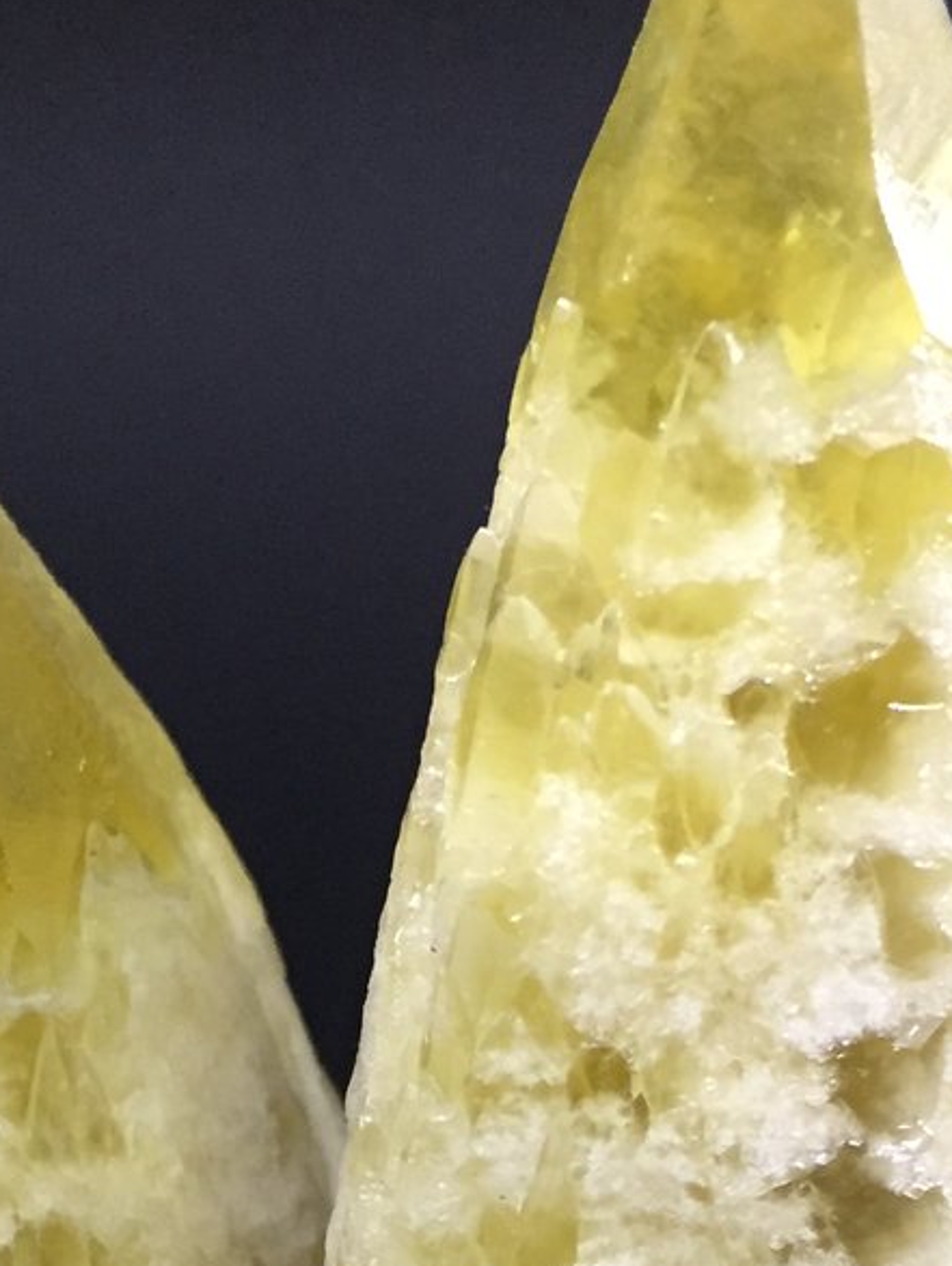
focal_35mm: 79
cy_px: 1264
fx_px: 2894
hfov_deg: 18.6
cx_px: 235
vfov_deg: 23.7
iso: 200
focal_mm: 4.15
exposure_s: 1/30
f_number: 2.2
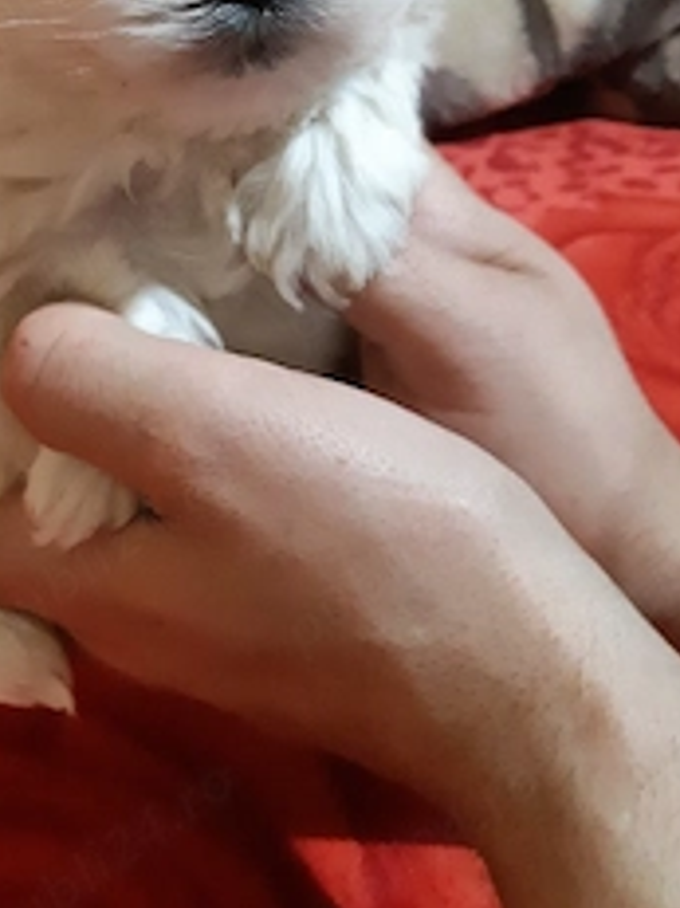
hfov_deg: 31.7
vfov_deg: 41.5
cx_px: 185
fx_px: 1180
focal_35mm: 45
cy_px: 295
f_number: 1.7
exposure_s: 1/25
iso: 500
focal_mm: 3.93
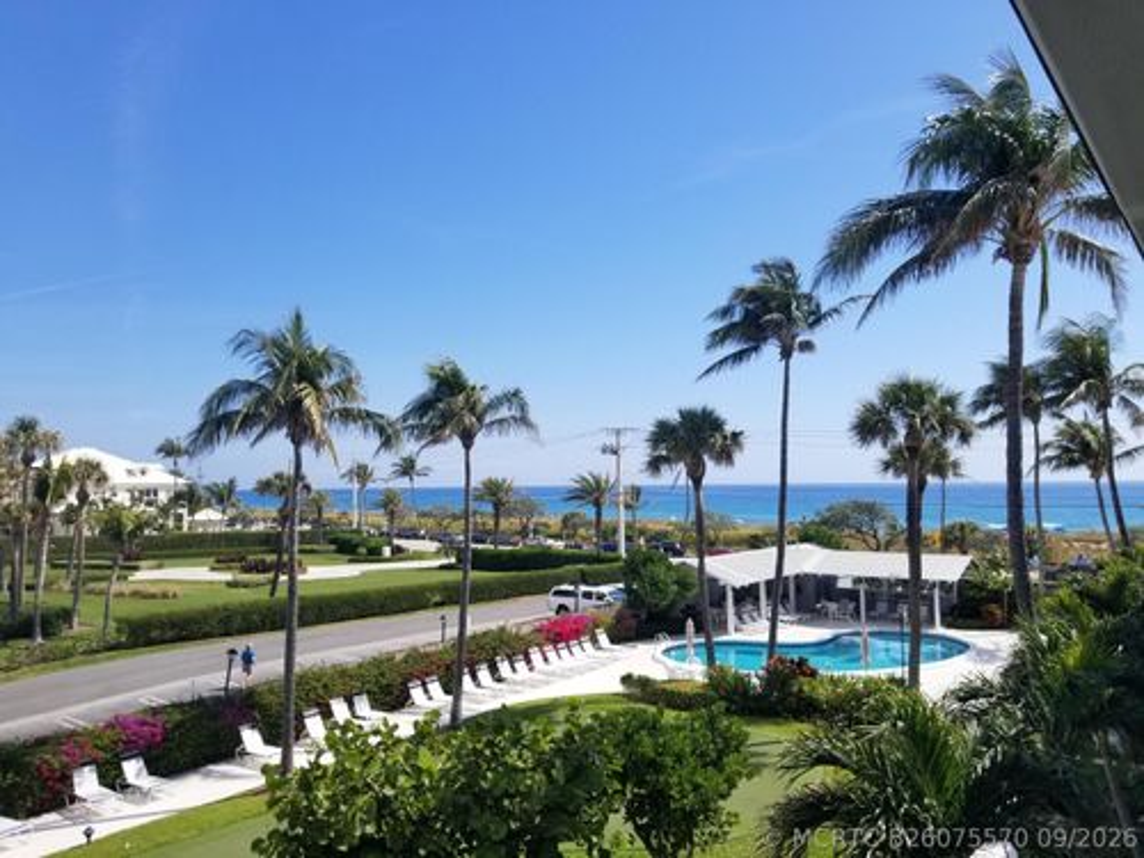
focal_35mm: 26
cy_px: 429
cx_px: 572
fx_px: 859
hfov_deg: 67.3
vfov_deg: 53.1
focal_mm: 4.25
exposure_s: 1/2736
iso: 50
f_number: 1.7
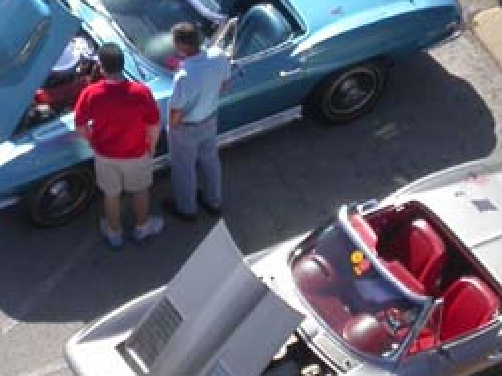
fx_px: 6308
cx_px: 171
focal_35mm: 435
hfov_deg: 4.6
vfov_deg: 3.4
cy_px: -97
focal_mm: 28.4
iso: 100
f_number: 6.8
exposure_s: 1/280
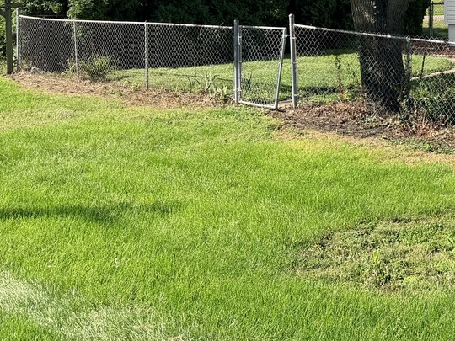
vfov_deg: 21.7
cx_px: 593
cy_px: -32
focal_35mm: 64
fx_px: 841
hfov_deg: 25.9
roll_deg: +0.1
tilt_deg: +0.5
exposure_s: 1/3279
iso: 100
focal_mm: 6.76
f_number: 1.78
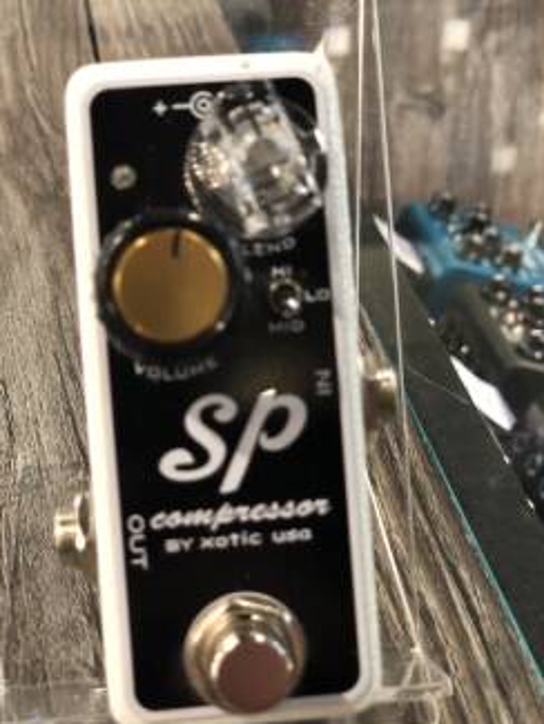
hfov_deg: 22.9
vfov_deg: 30.2
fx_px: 1340
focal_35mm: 64
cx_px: 245
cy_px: 339
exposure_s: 1/30
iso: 100
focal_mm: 6
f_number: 2.4
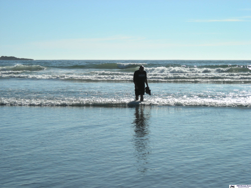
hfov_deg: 19.1
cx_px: 126
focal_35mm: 103
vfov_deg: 14.4
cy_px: 94
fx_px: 747
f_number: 9.9
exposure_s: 1/197
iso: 50
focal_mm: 17
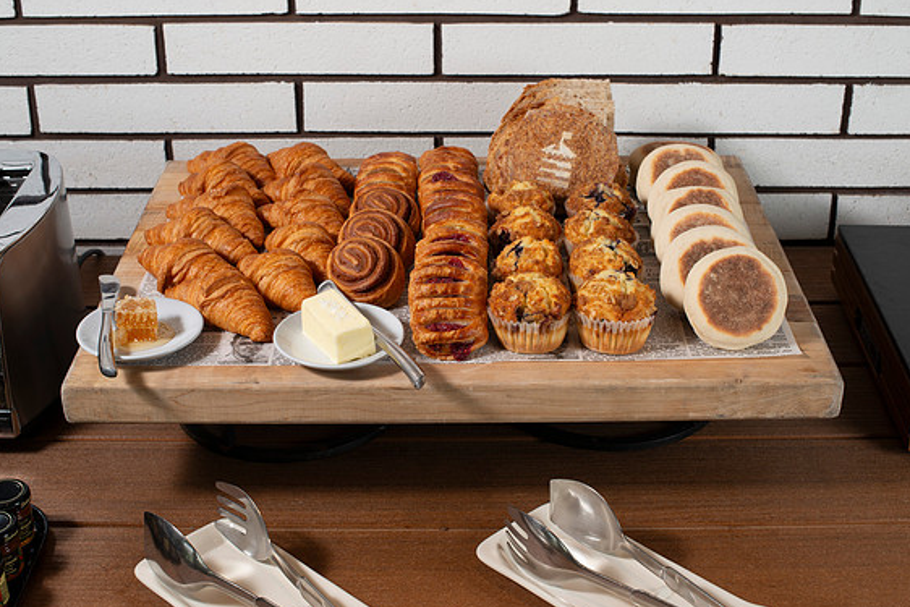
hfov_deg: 38.2
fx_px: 1315
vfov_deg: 26.0
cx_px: 450
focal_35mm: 52
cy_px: 307
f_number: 10
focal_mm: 50
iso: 250
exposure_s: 1/100
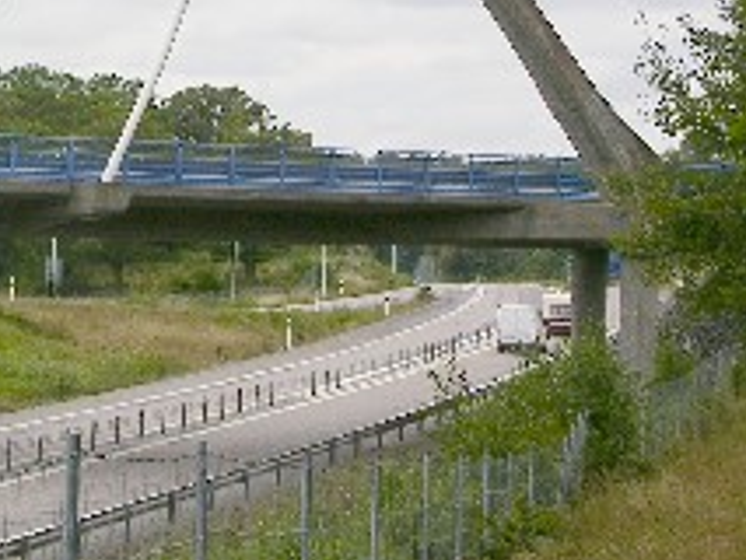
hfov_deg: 10.6
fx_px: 3924
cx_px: -184
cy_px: -74
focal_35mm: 182
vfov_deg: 8.1
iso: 50
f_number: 7.3
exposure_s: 1/186
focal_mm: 16.8
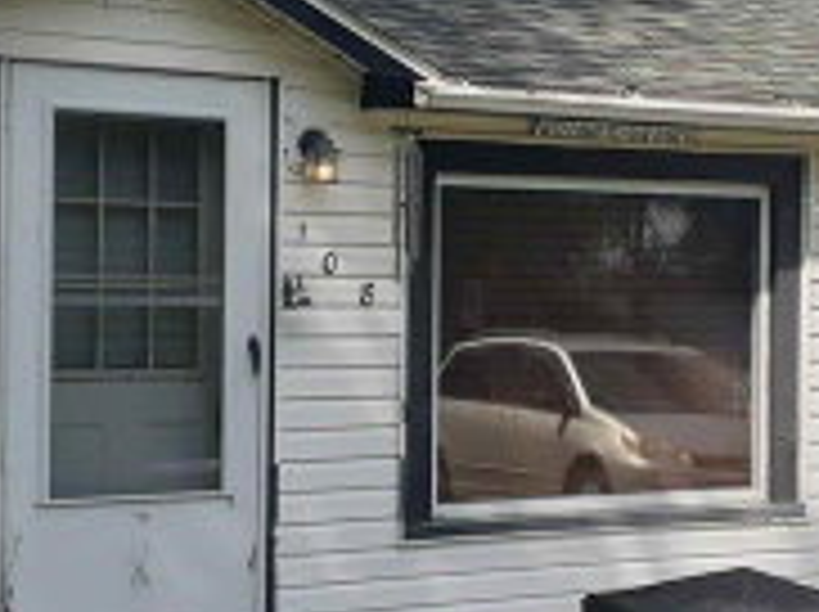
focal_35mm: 76
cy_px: 315
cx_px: 454
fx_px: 1796
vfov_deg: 19.3
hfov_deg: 25.7
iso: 40
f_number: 1.9
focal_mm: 3.6
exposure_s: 1/1330
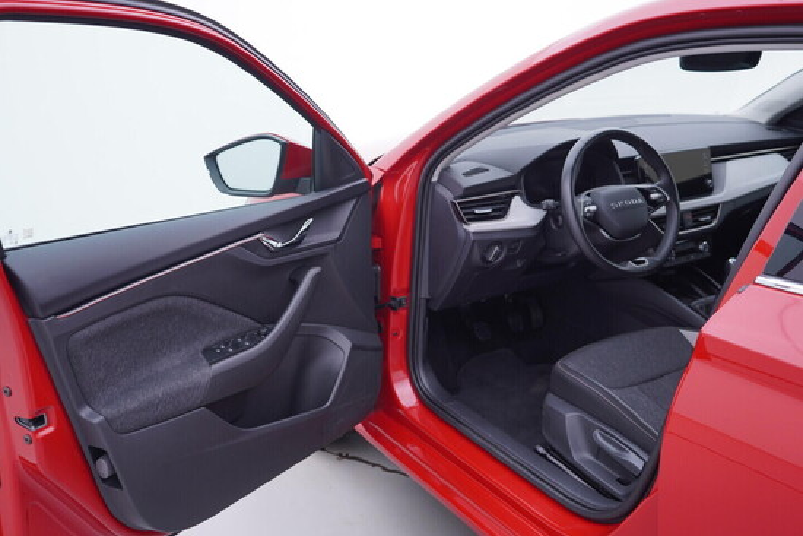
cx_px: 402
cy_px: 268
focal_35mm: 36
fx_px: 803
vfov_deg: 36.9
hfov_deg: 53.1
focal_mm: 24
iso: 125
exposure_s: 1/50
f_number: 3.2
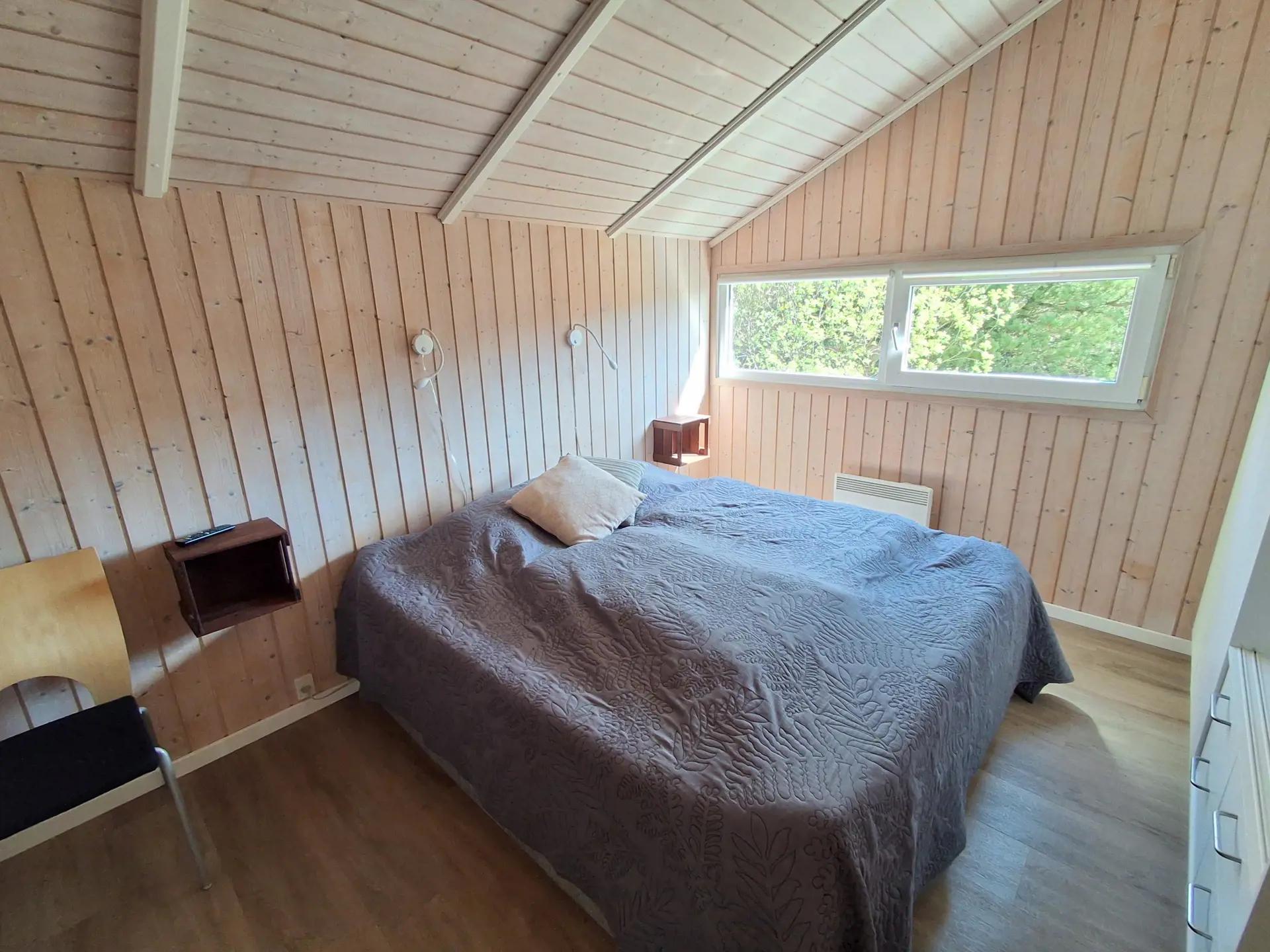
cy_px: 476
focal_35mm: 16
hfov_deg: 94.5
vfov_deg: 78.1
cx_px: 635
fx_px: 587
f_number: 2.2
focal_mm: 1.64
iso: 125
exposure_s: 1/50
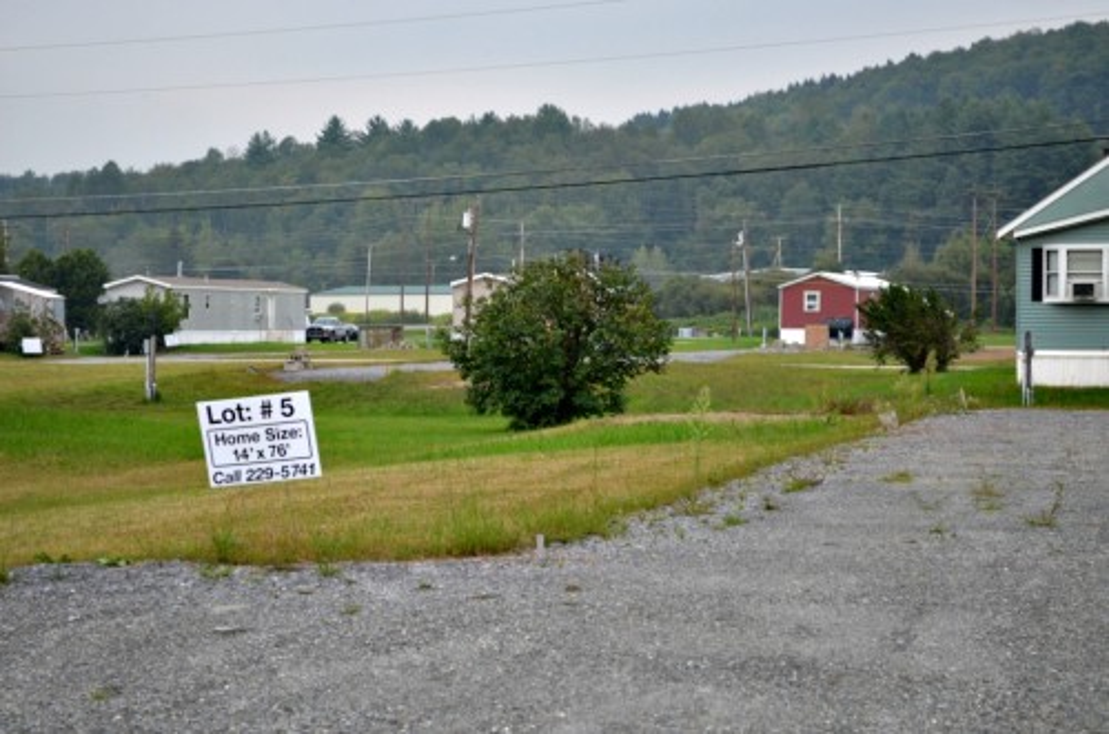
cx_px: 554
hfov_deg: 24.7
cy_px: 367
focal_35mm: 82
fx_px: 2536
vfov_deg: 16.5
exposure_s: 1/60
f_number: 5.6
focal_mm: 55
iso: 560
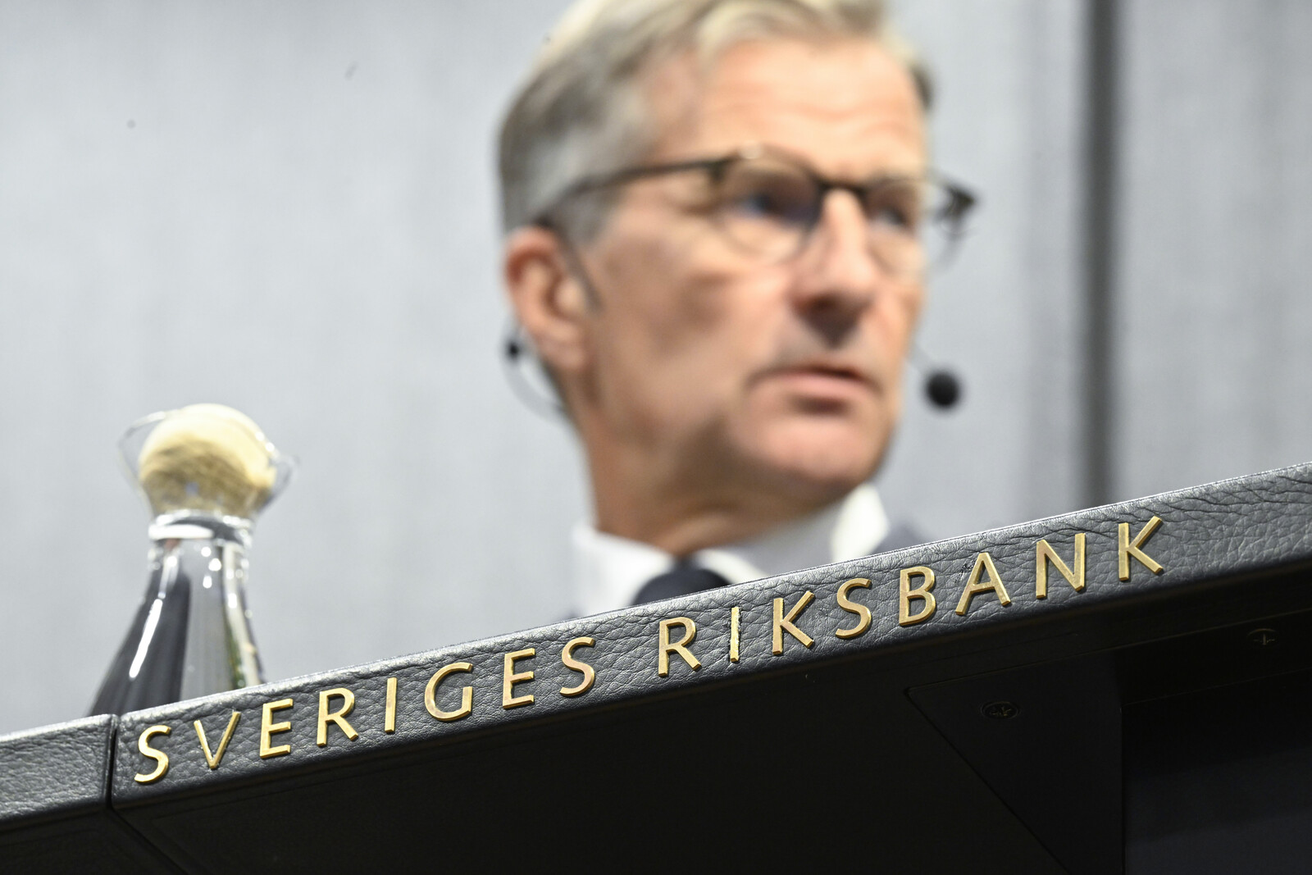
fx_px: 6013
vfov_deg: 8.3
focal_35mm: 165
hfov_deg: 12.5
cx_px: 656
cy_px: 438
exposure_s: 1/60
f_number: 11
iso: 4000
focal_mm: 165
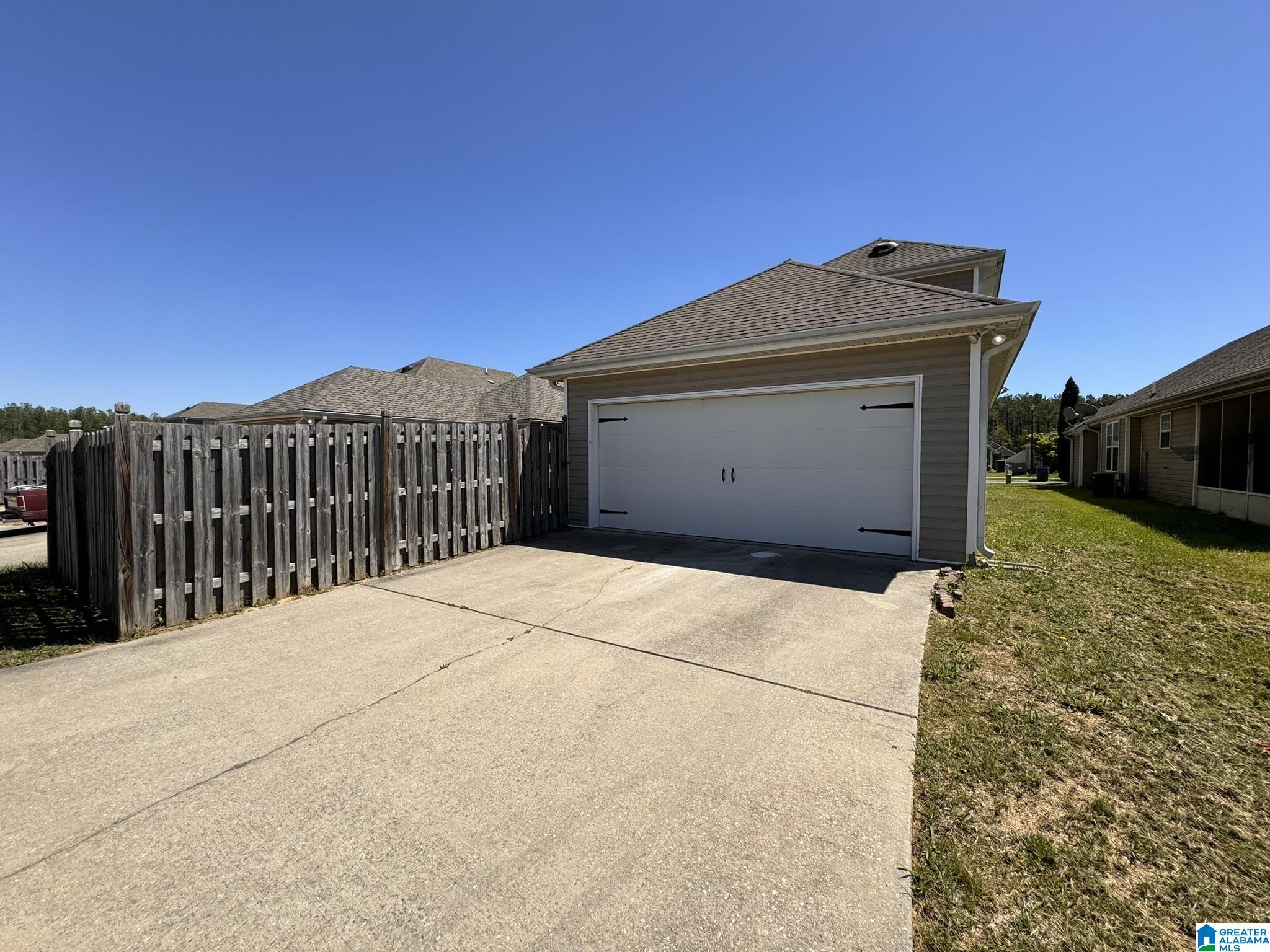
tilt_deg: -2.5
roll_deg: +0.0
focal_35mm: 14
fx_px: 514
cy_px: 476
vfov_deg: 85.7
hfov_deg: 102.1
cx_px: 635
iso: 50
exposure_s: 1/2028
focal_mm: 2.22
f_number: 2.2
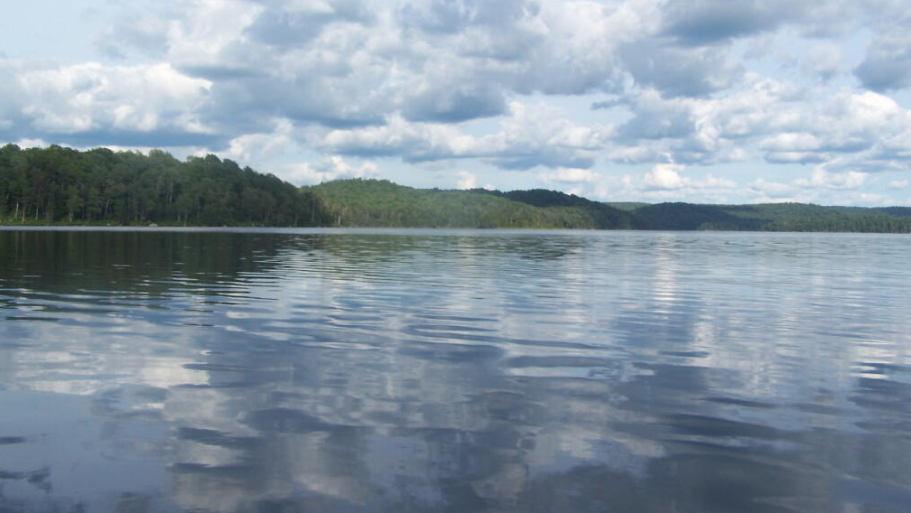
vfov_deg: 28.3
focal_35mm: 42
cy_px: 206
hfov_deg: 48.3
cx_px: 460
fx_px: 1015
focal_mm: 6.3
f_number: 4
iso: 80
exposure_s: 1/800
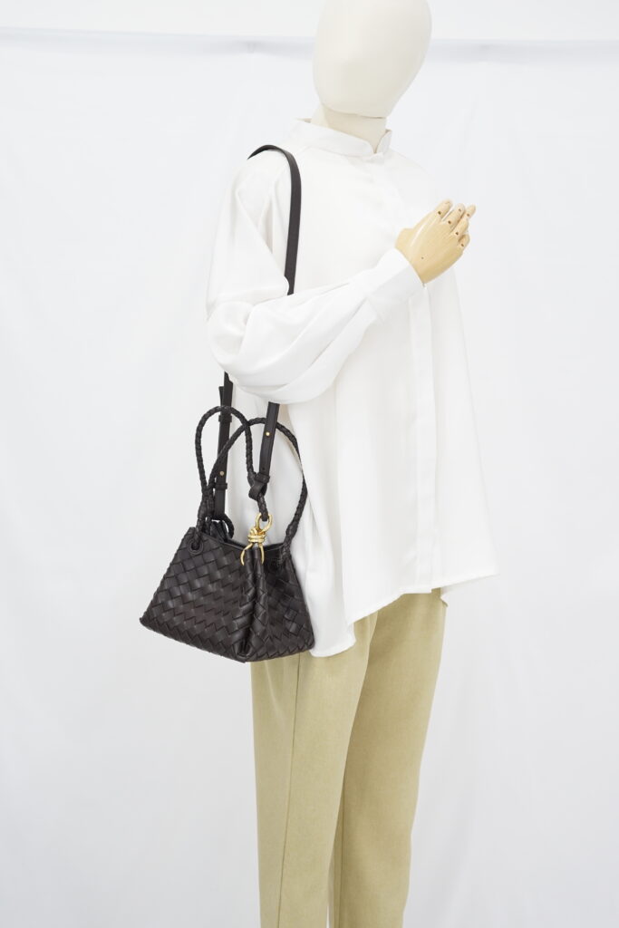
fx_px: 1289
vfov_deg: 39.6
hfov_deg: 27.0
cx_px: 310
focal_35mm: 50
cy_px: 464
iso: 640
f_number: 6.3
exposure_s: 1/8
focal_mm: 50
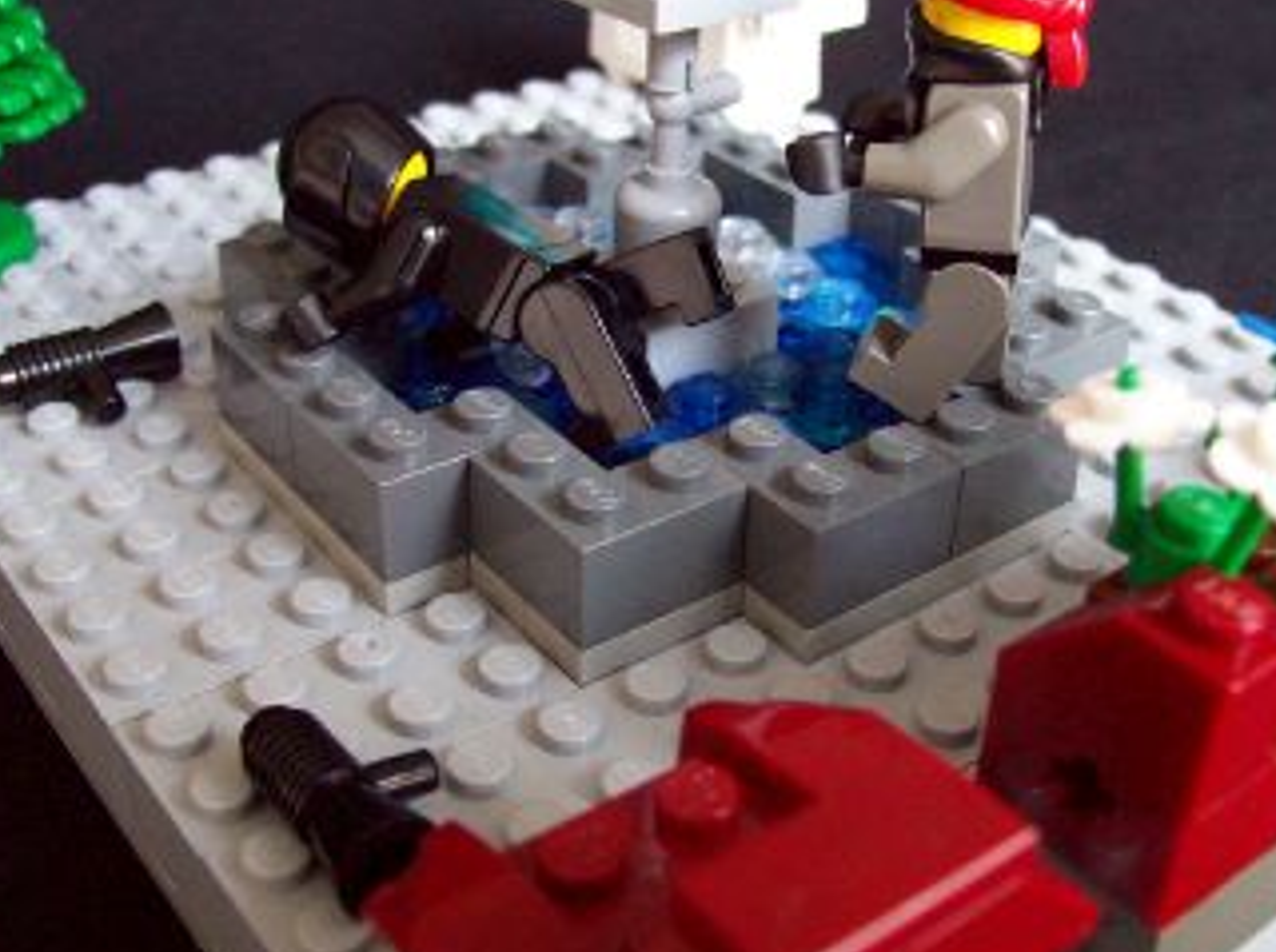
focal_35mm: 45
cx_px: 682
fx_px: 1656
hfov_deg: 42.1
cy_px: 428
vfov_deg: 32.1
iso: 160
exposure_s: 1/8
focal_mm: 6
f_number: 2.7
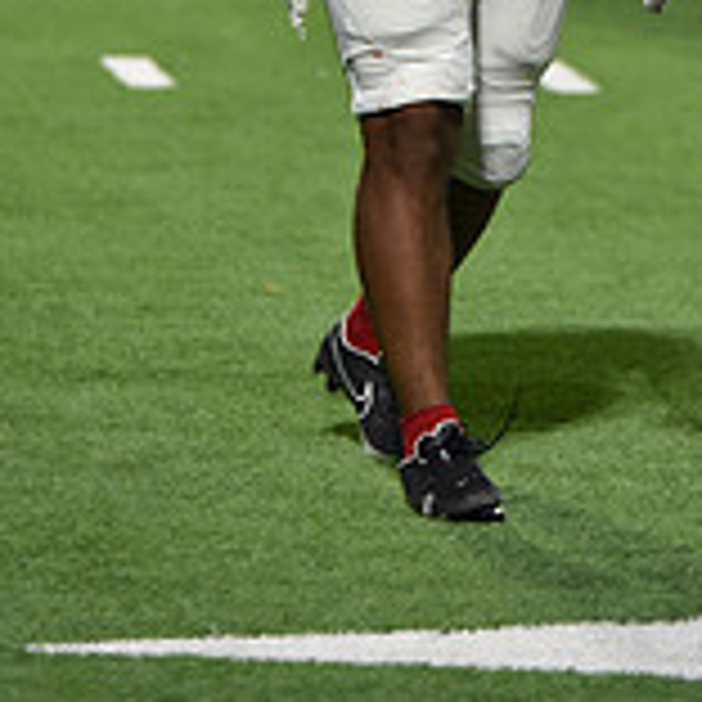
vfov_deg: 4.4
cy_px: -279
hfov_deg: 4.5
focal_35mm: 392
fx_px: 8994
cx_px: 508
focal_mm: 160
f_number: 2.8
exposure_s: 1/500
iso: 1800
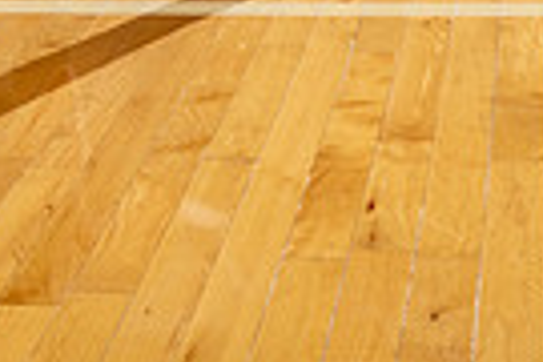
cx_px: 322
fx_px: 1553
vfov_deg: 11.0
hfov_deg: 19.8
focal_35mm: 103
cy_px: -527
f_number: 4.5
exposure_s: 1/250
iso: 400
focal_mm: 31
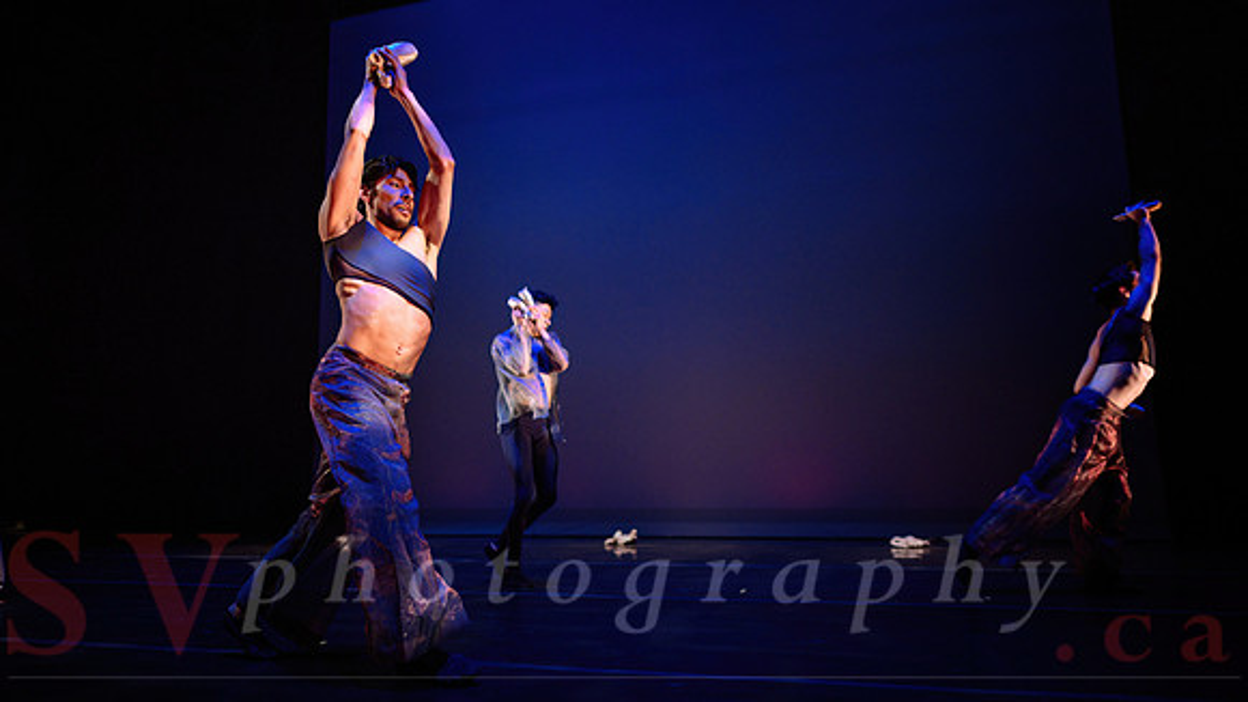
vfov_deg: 45.7
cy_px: 372
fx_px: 832
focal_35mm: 25
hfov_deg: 73.8
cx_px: 624
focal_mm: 24
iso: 1000
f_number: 1.4
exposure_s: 1/400
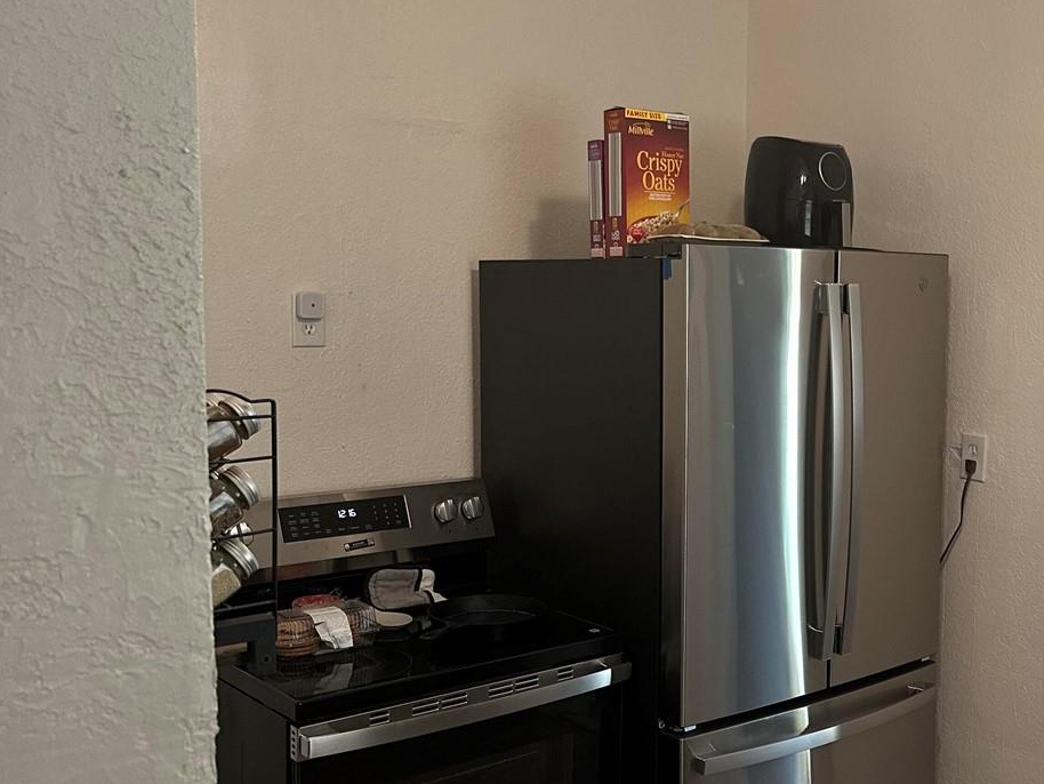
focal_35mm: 42
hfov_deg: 43.8
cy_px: 406
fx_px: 1267
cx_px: 741
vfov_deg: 34.4
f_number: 1.78
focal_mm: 6.86
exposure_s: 1/60
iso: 320
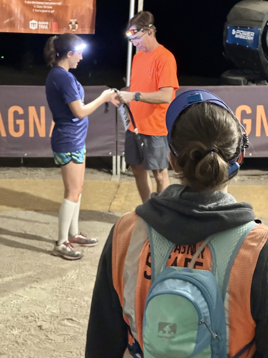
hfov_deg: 19.1
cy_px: 179
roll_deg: +2.6
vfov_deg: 25.3
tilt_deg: -14.6
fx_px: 795
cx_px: 134
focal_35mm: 77
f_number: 2.8
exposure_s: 1/30
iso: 1250
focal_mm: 9
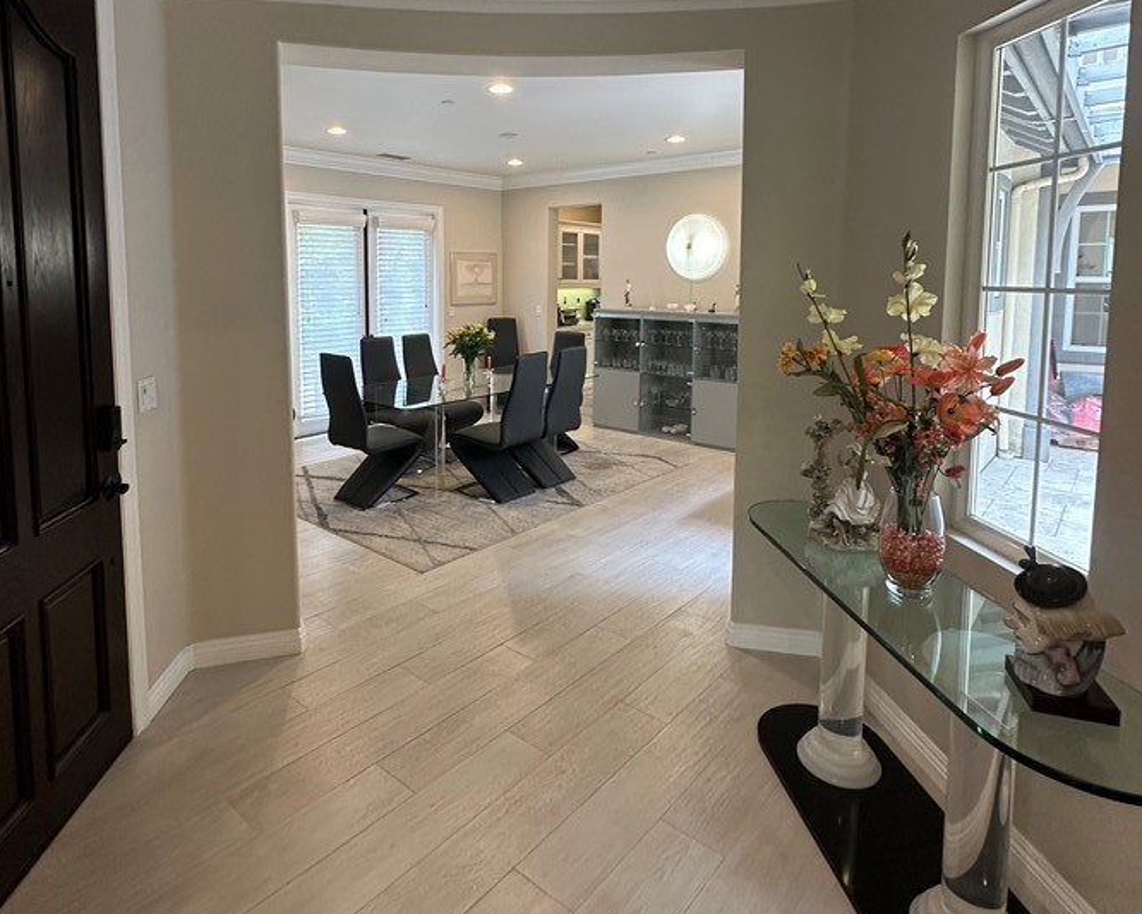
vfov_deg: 64.5
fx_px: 710
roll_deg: -0.3
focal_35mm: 21
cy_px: 334
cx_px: 513
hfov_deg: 77.4
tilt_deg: -4.7
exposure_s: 1/120
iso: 200
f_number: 2.2
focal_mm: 2.22
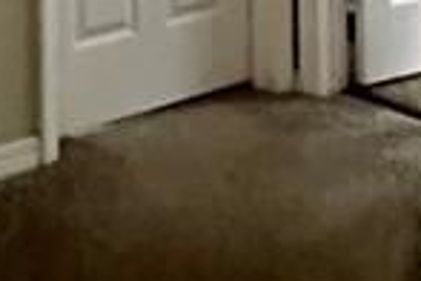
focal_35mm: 119
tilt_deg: +3.9
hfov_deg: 17.1
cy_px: -436
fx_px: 1392
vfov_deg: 9.9
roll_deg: -1.7
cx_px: 80
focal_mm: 2.22
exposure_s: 1/40
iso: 800
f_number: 2.2
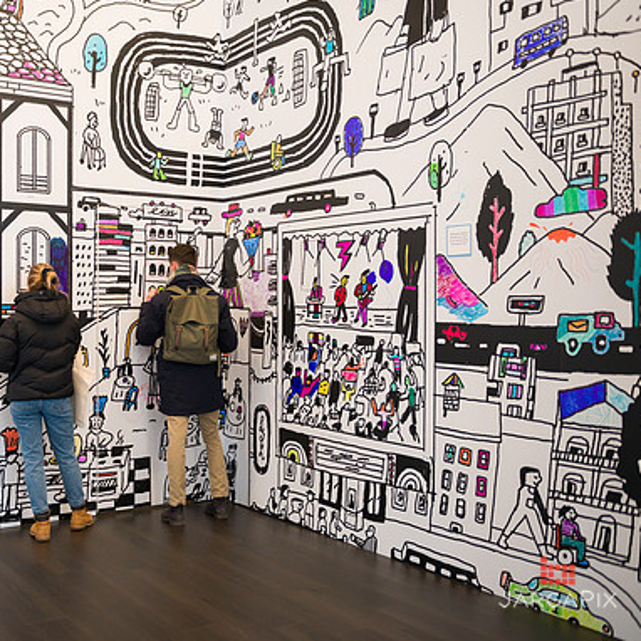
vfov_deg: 41.9
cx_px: 173
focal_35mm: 40
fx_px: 838
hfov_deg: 40.8
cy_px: 320
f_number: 3.5
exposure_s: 1/200
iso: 1600
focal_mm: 31
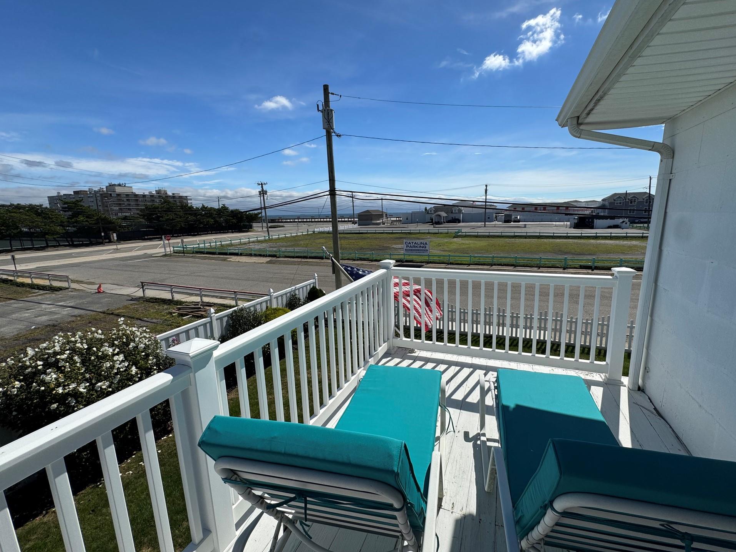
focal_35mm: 15
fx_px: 319
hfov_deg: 98.1
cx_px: 388
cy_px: 270
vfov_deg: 81.8
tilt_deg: -10.1
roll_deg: +1.9
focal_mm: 2.22
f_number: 2.2
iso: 40
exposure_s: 1/3906
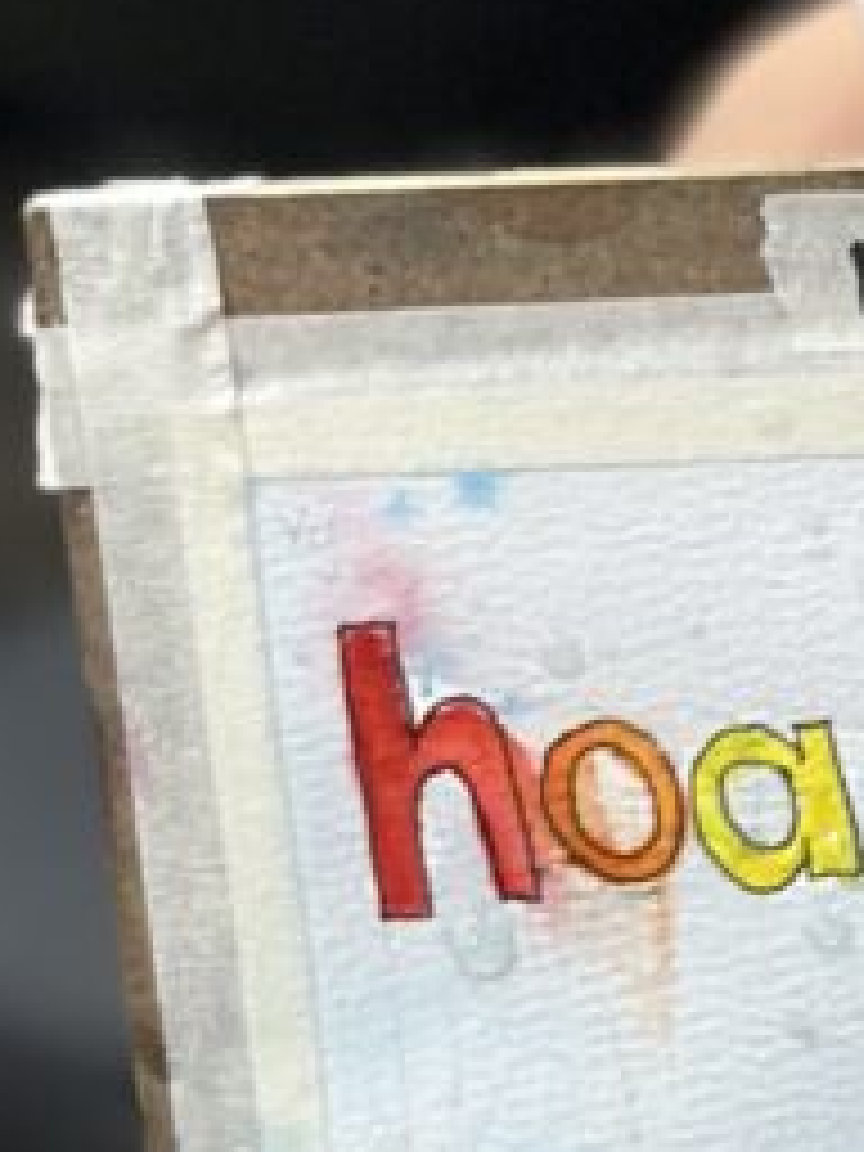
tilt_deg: -24.3
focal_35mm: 250
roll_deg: -0.6
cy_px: 376
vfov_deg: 7.9
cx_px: 1575
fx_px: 8320
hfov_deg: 5.8
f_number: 1.78
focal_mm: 6.86
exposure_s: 1/100
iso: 200
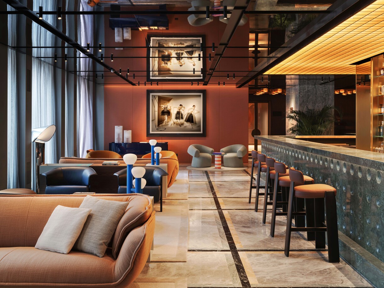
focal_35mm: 40
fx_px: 444
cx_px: 192
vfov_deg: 36.0
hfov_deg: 46.8
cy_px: 144
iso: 100
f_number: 16
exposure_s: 4
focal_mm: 50.8
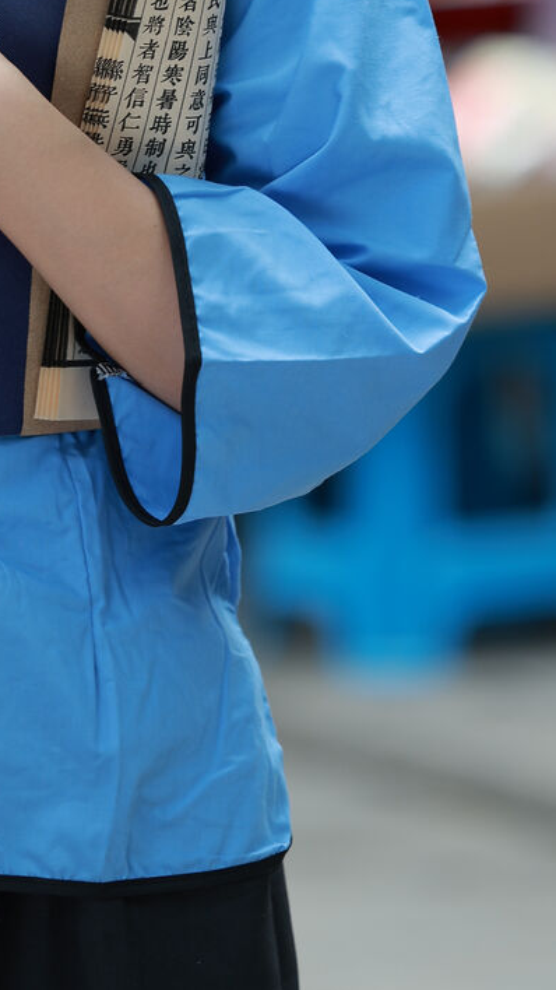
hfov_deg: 3.4
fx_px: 9361
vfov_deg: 6.0
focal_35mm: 357
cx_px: -7
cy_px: 108
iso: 100
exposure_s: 1/125
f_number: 2.8
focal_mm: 135
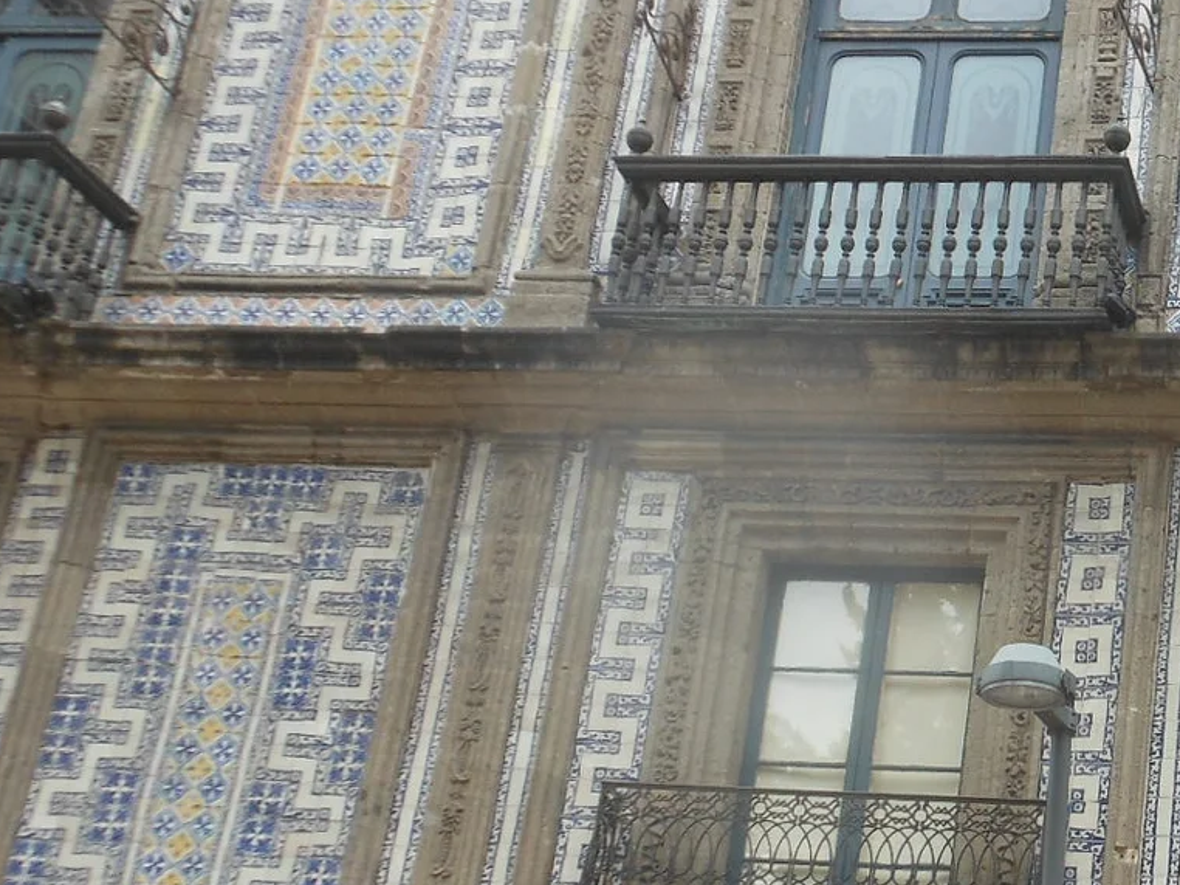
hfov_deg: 28.6
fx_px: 2147
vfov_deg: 23.3
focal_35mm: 63
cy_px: 501
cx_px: 1203
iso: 80
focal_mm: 4.5
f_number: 3.2
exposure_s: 1/250
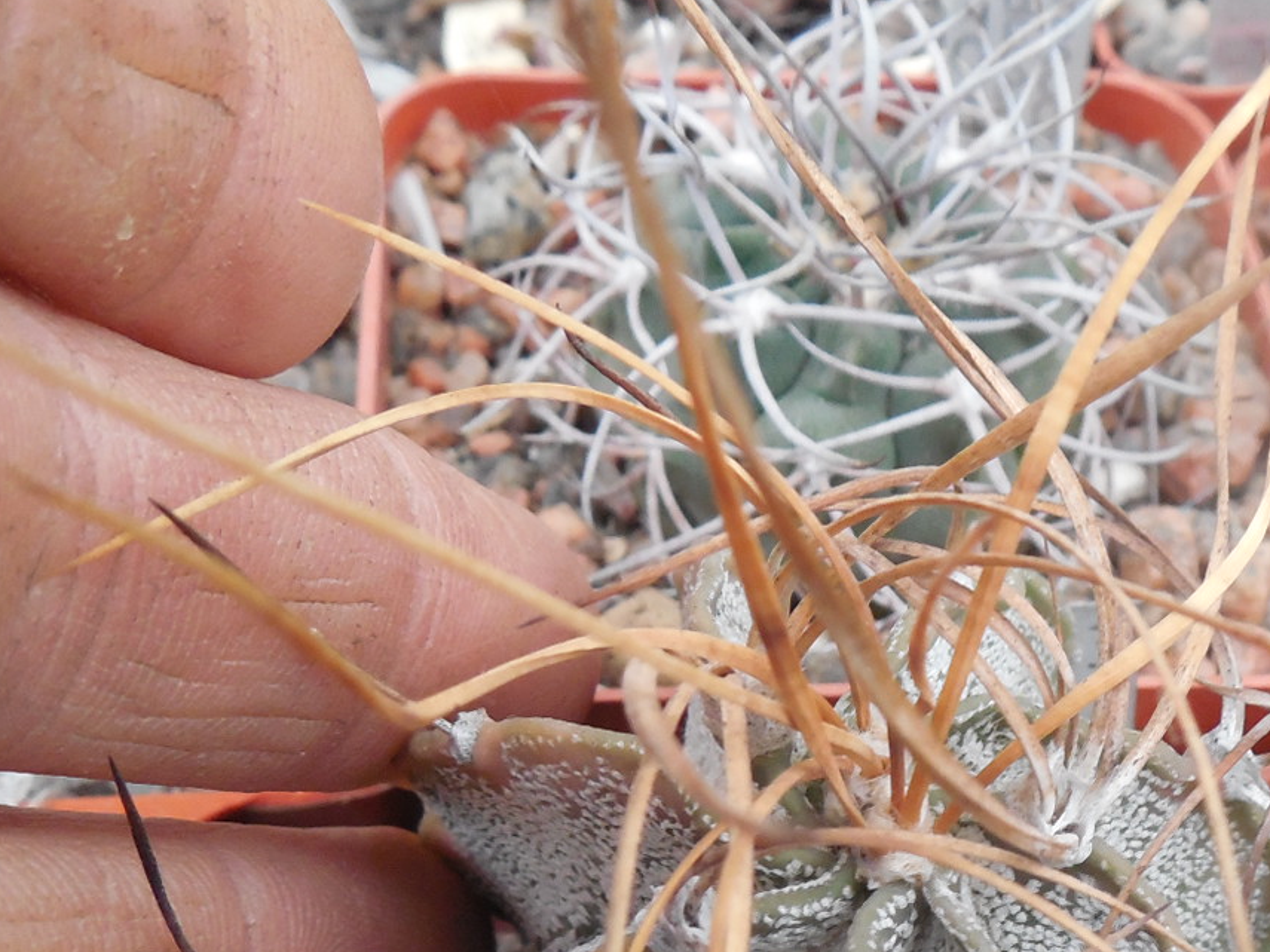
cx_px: 934
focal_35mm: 58
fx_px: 2128
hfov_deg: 32.7
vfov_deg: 24.8
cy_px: 778
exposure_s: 1/10
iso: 400
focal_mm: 5.6
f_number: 3.6
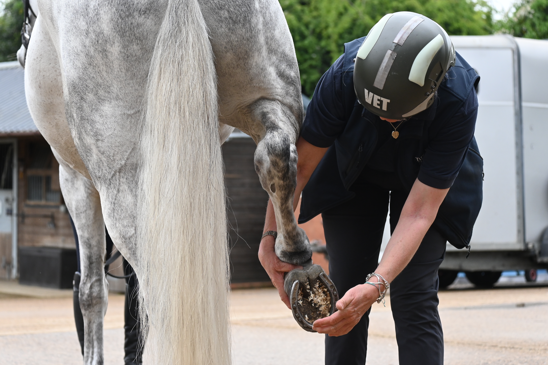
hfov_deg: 20.6
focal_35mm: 99
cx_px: 274
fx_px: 1507
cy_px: 182
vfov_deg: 13.8
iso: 800
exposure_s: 1/1600
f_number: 4.8
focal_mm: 66
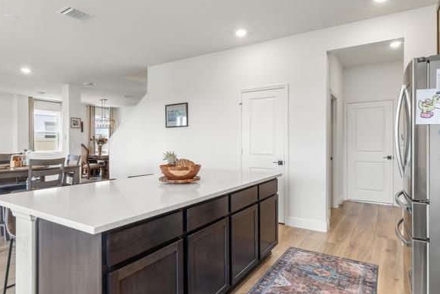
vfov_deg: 60.4
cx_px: 218
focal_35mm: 21
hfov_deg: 82.2
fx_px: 252
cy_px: 155
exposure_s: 1/10
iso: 320
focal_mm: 11
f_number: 10
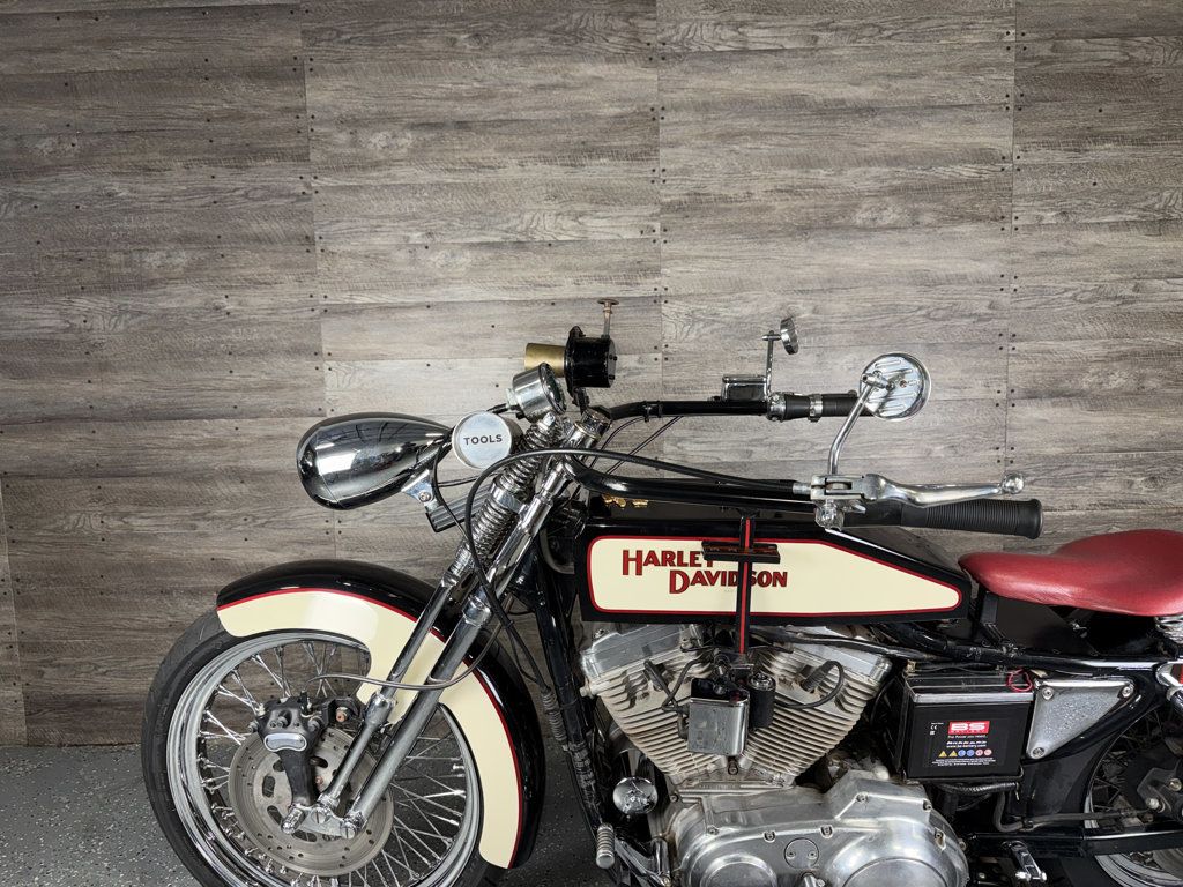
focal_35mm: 24
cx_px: 592
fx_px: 820
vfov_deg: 56.8
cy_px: 444
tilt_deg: -6.2
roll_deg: +1.7
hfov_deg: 71.6
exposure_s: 1/33
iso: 50
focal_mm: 6.76
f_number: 1.78
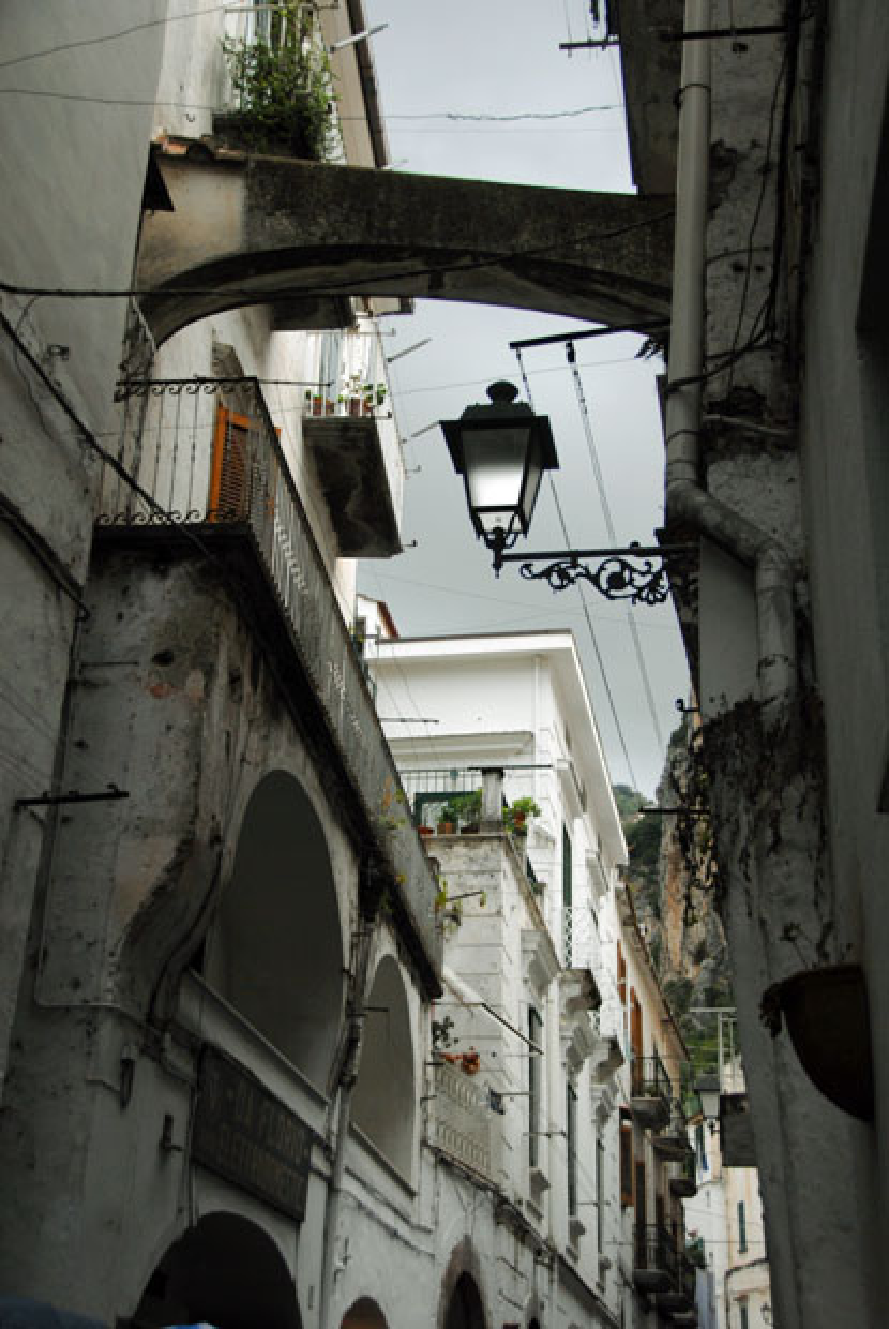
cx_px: 444
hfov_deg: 28.1
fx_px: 1773
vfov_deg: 41.1
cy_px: 664
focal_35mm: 48
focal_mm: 32
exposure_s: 1/400
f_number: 4
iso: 200
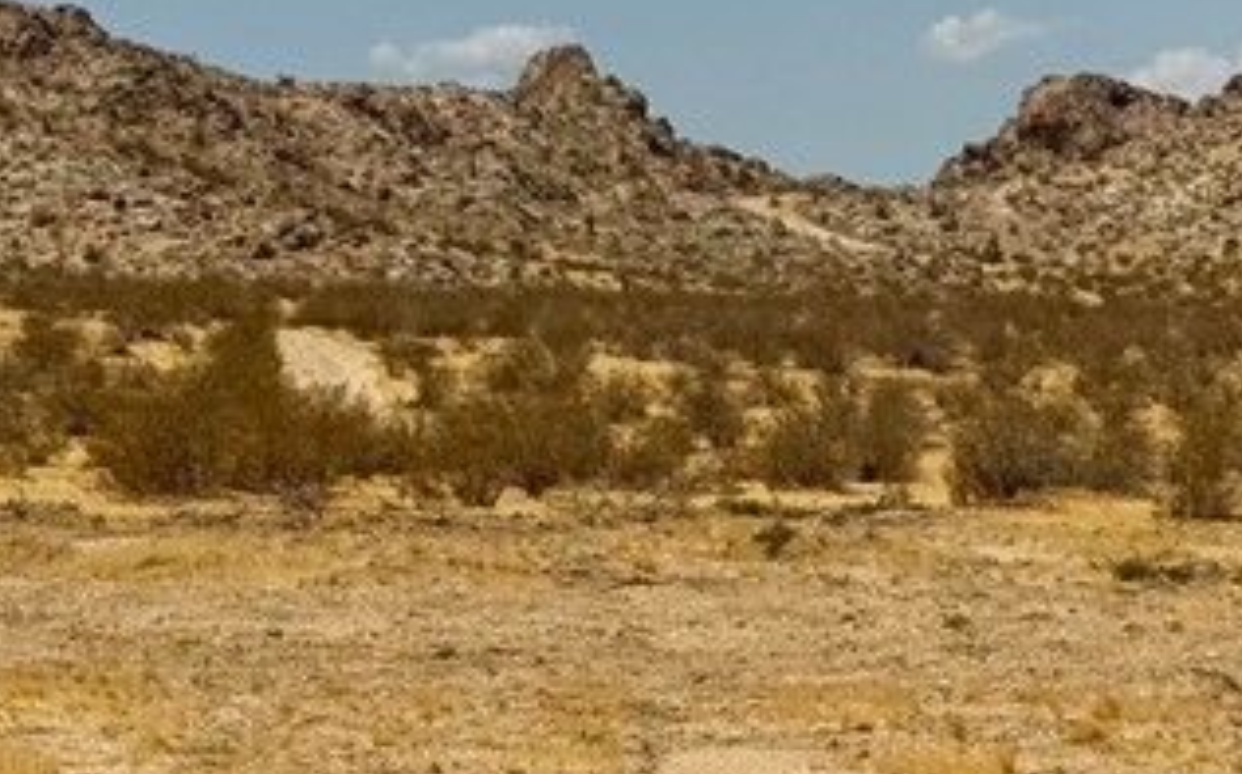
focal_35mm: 165
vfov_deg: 7.9
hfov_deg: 12.6
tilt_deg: +0.2
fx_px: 5581
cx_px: 1187
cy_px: 204
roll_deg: +0.9
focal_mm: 6.76
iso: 64
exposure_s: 1/10526
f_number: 1.78
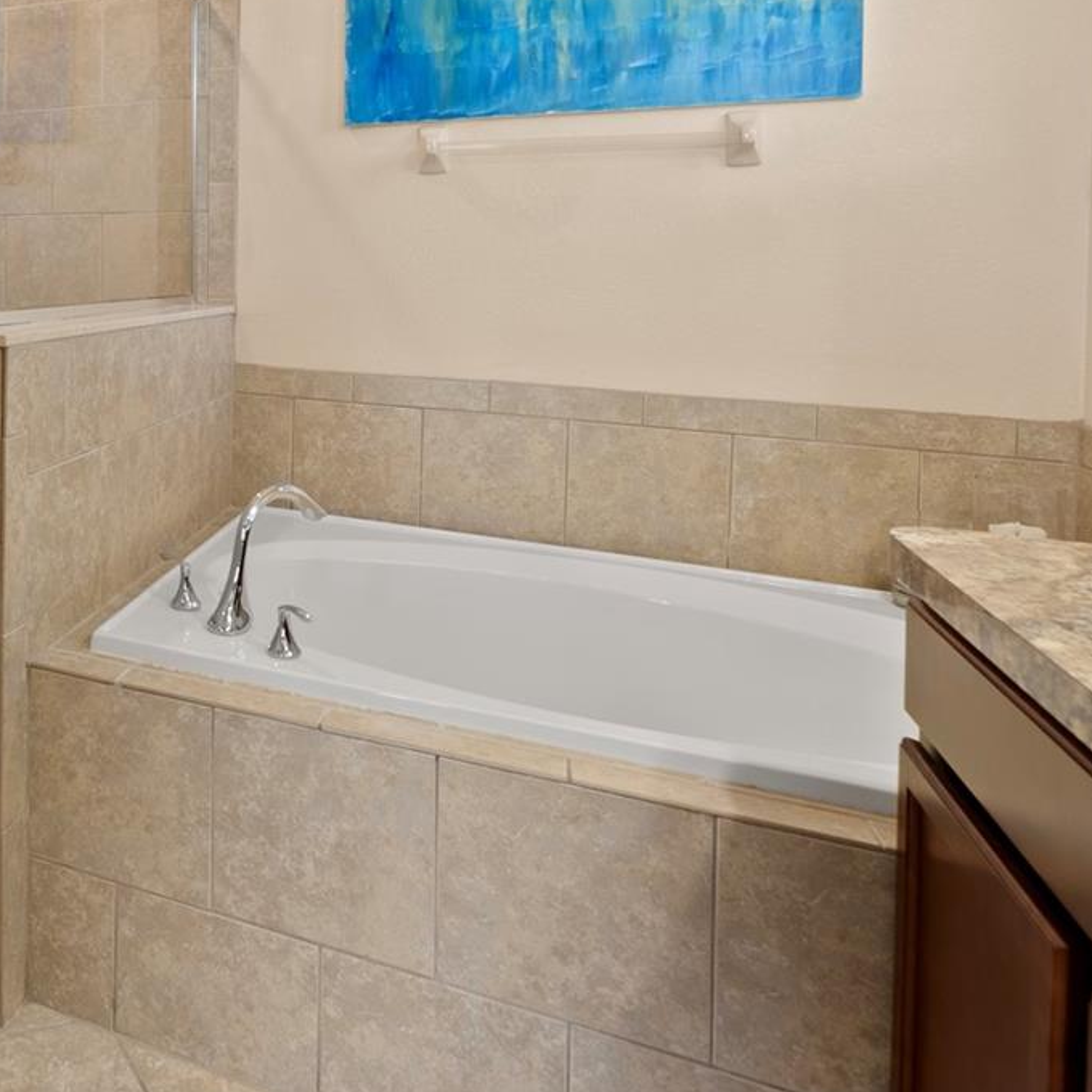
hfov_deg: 46.7
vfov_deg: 54.6
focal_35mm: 28
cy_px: 270
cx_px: -27
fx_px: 999
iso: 250
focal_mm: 14
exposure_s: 1/2.5
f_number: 7.1
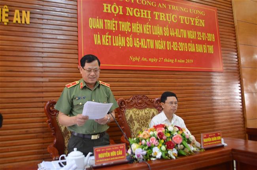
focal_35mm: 30
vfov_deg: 43.4
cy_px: 85
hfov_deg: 62.1
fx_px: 214
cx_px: 128
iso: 500
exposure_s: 1/20
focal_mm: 20
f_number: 3.8
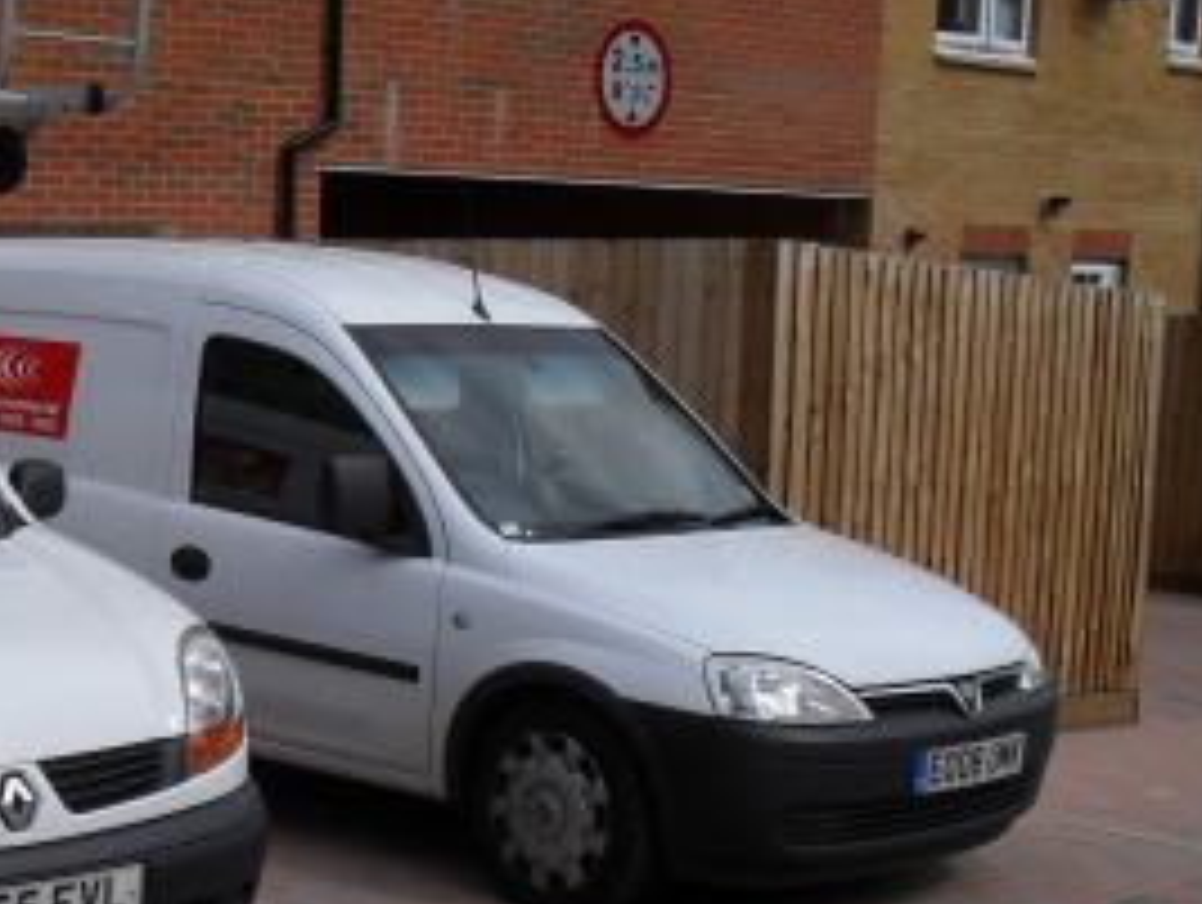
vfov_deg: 21.7
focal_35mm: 67
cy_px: 738
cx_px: 99
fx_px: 2330
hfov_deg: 27.8
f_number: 8.4
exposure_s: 1/500
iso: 100
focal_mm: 6.3
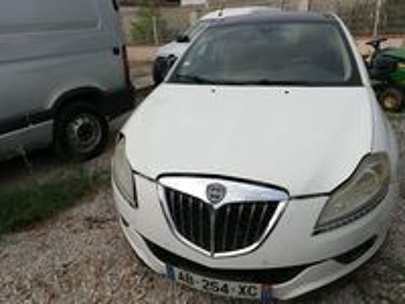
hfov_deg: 67.3
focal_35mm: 26
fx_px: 304
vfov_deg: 53.1
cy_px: 152
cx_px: 202
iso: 50
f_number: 2.2
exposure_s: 1/1420
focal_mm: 3.81
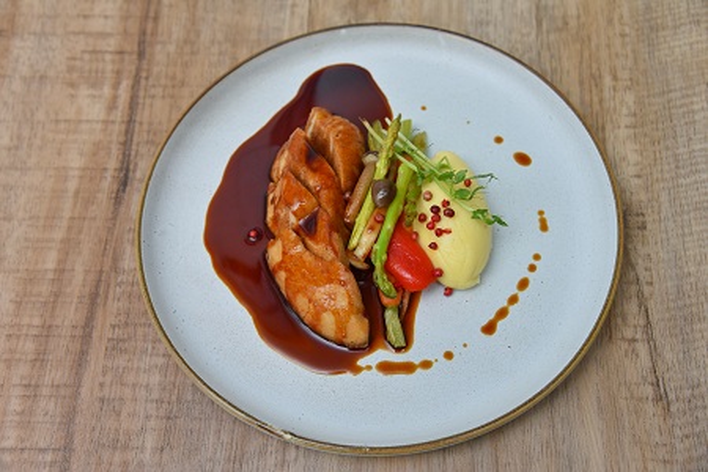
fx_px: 983
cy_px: 236
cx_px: 354
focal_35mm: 50
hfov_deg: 39.6
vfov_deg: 27.0
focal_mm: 50
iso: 800
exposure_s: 1/160
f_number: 5.6
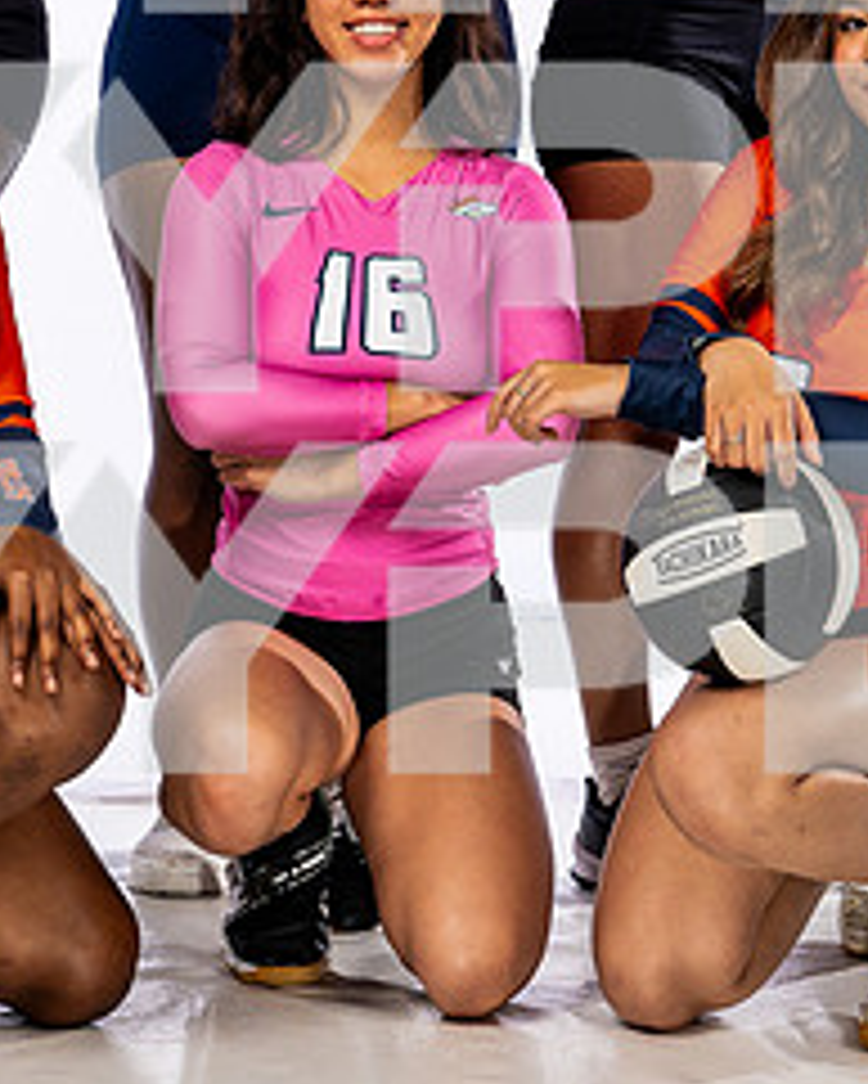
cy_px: 230
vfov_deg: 17.5
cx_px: 277
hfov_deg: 14.1
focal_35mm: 109
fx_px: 3498
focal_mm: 41
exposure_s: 1/250
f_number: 7.1
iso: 200
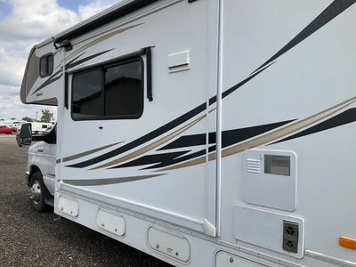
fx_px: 298
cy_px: 134
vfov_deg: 48.2
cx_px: 178
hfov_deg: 61.7
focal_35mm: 29
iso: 25
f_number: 1.8
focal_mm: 3
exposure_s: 1/1730
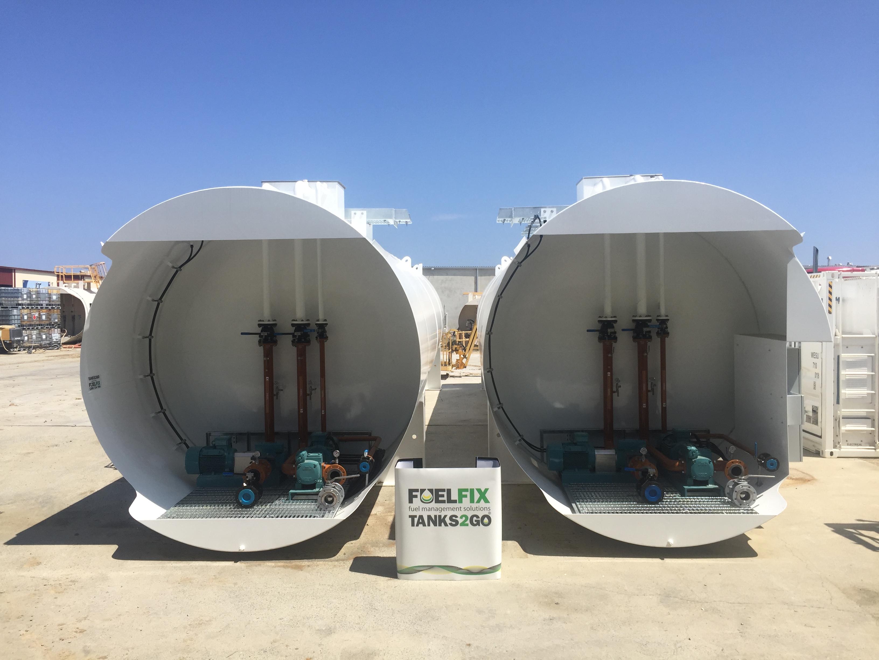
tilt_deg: +0.3
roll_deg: -2.1
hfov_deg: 61.7
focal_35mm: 29
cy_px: 330
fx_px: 736
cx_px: 440
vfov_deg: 48.2
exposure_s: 1/2198
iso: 32
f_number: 2.2
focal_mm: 4.15
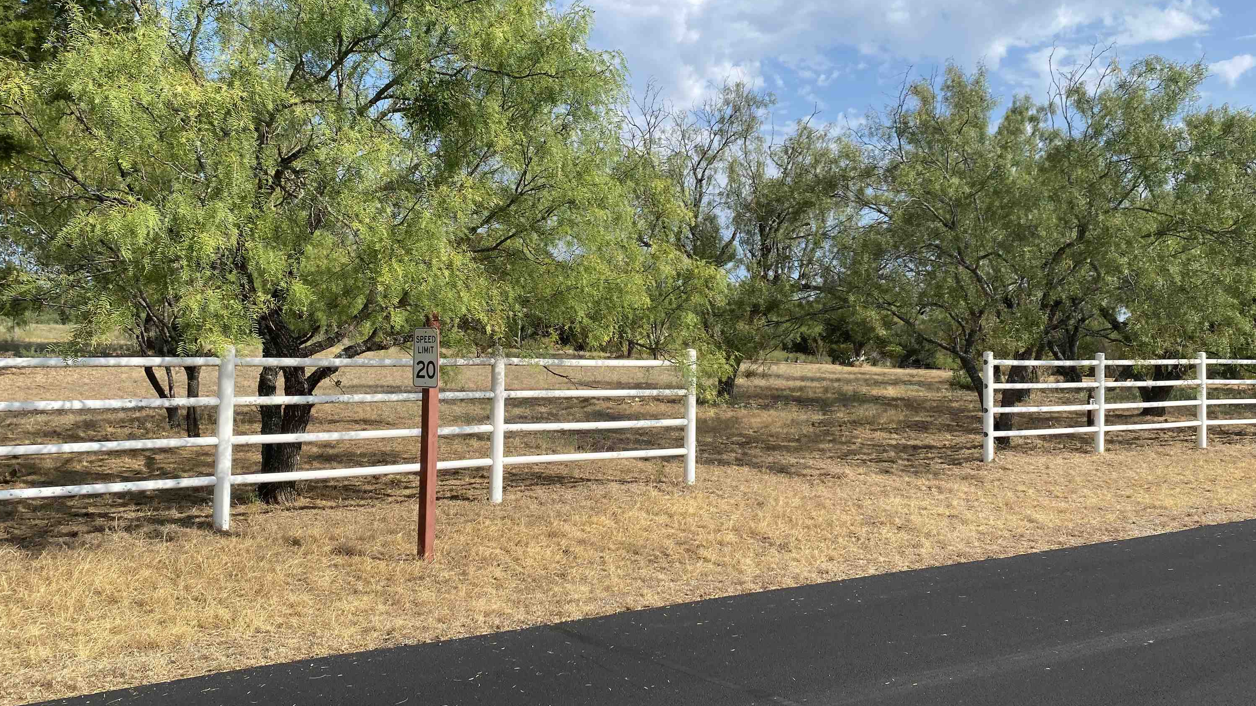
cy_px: 338
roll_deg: -1.5
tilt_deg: +2.0
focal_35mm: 29
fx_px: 966
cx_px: 630
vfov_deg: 40.2
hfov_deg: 66.1
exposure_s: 1/2688
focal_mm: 4.25
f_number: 1.8
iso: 32
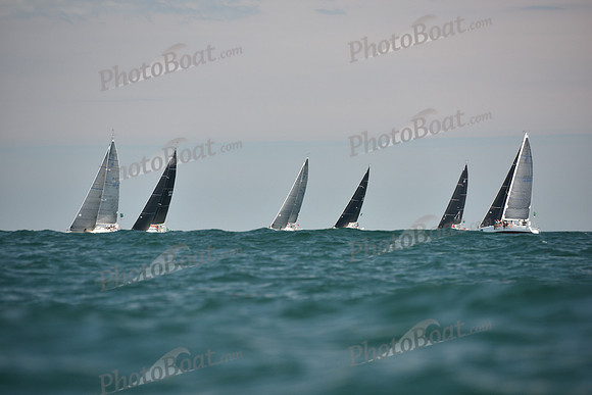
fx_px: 3290
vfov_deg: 6.9
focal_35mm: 200
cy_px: 198
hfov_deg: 10.3
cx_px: 296
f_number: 5
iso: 320
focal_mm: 200
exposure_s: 1/1000
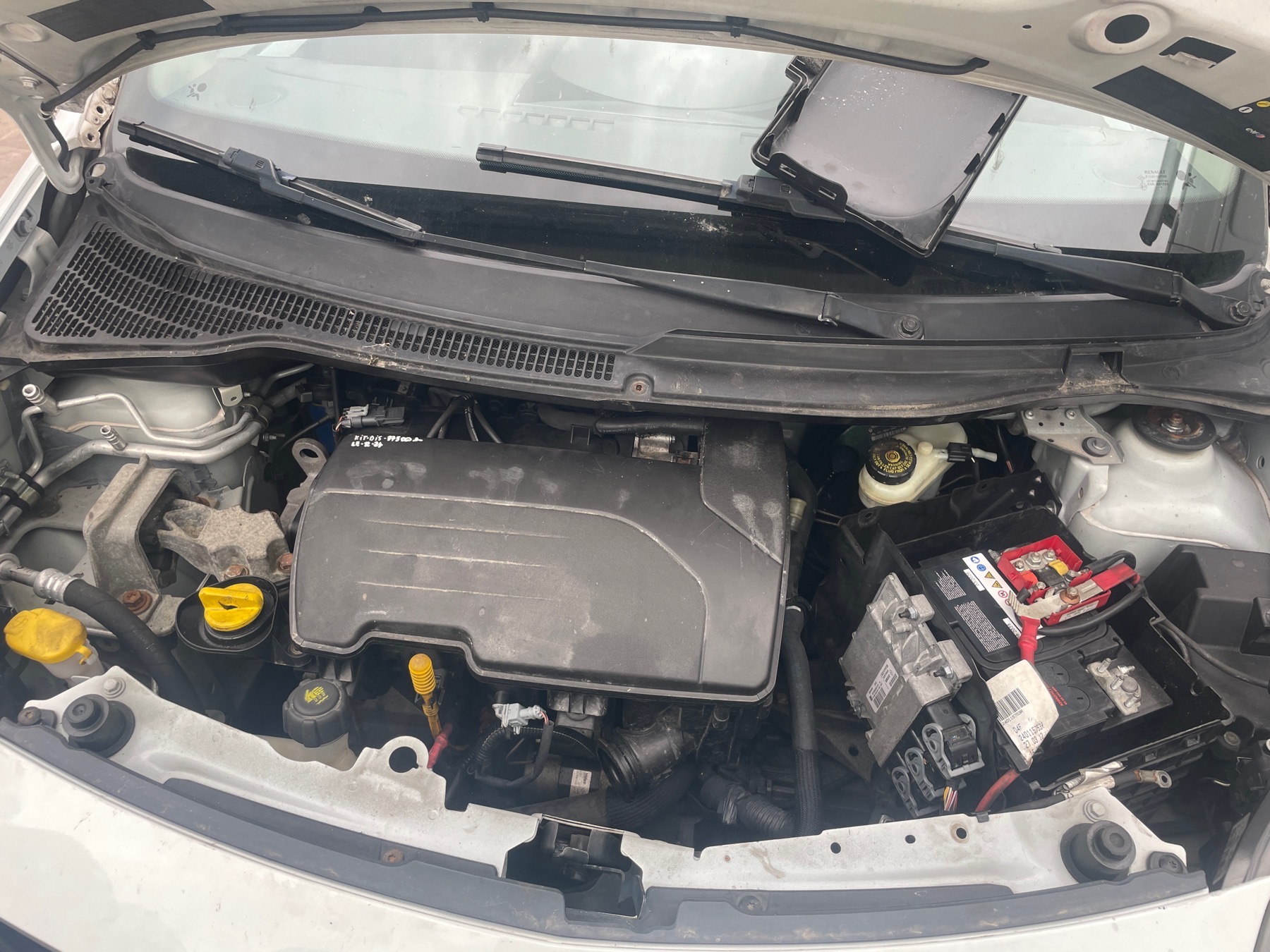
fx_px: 954
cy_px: 476
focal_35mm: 26
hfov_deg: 67.3
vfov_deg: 53.1
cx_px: 635
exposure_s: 1/121
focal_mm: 4.2
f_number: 1.6
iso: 32
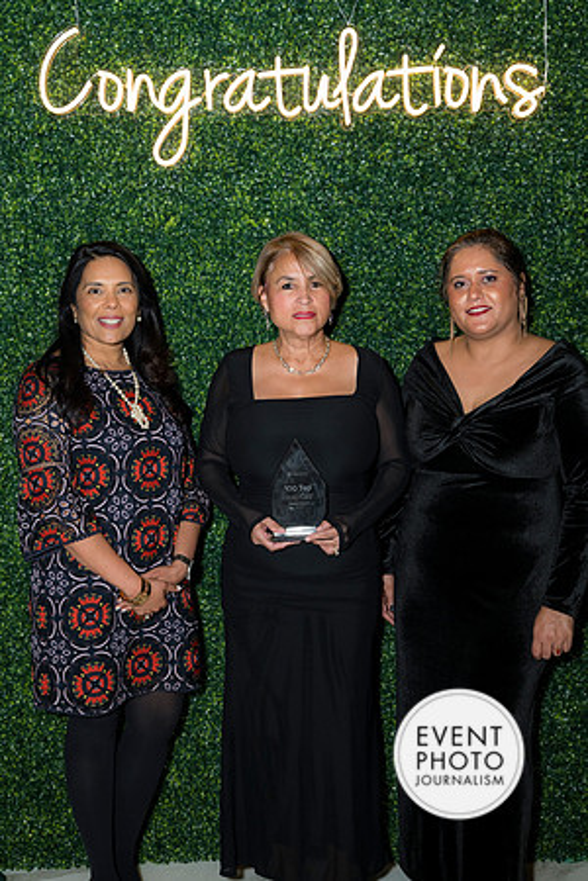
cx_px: 294
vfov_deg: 40.3
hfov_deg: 27.5
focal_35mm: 49
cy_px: 440
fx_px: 1200
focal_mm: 49
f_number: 5
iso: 800
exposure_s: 1/160
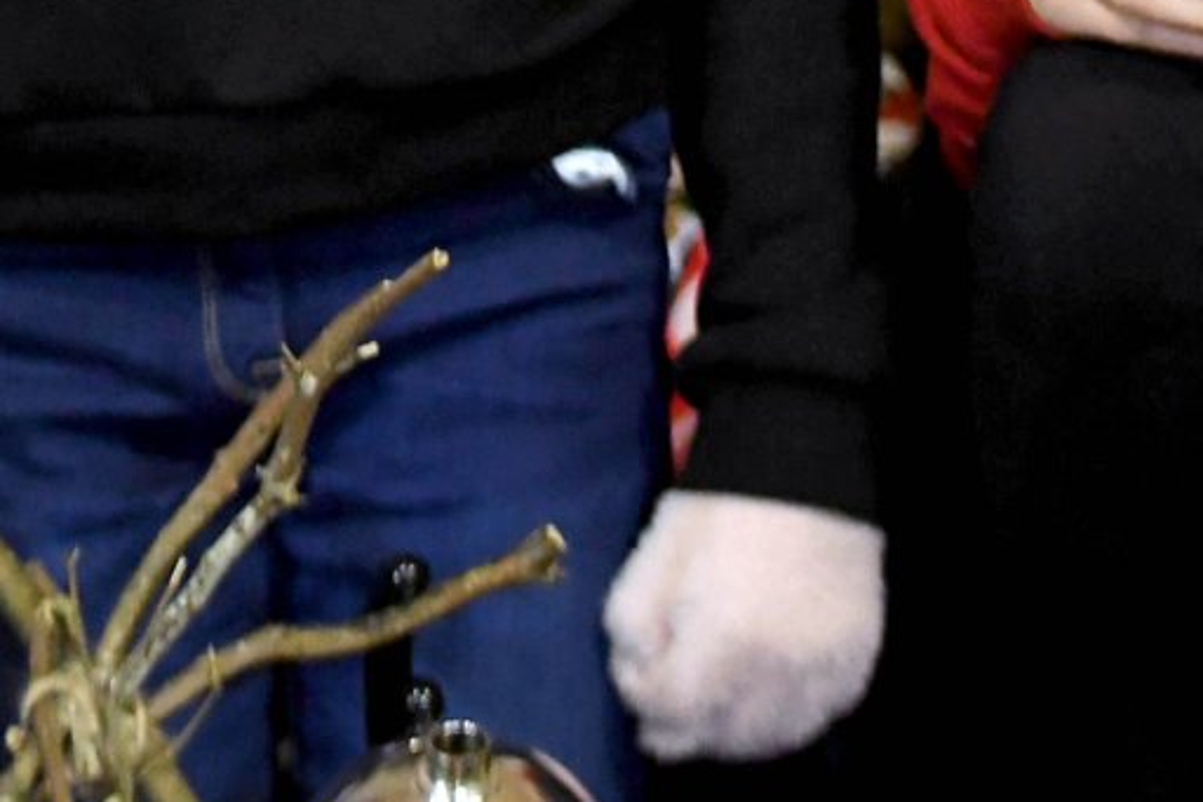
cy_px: -688
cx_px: 188
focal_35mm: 420
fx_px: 14030
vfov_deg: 3.3
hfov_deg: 4.9
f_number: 3.2
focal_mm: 70
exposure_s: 1/80
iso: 3200
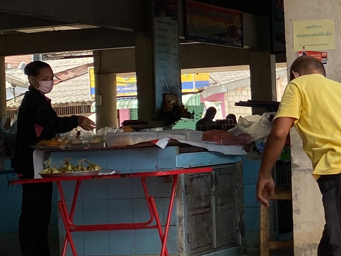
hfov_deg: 17.4
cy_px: 113
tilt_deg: +1.6
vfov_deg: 14.2
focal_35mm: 104
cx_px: 474
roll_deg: +2.2
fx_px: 1024
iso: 32
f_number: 1.8
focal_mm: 4.25
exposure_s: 1/423
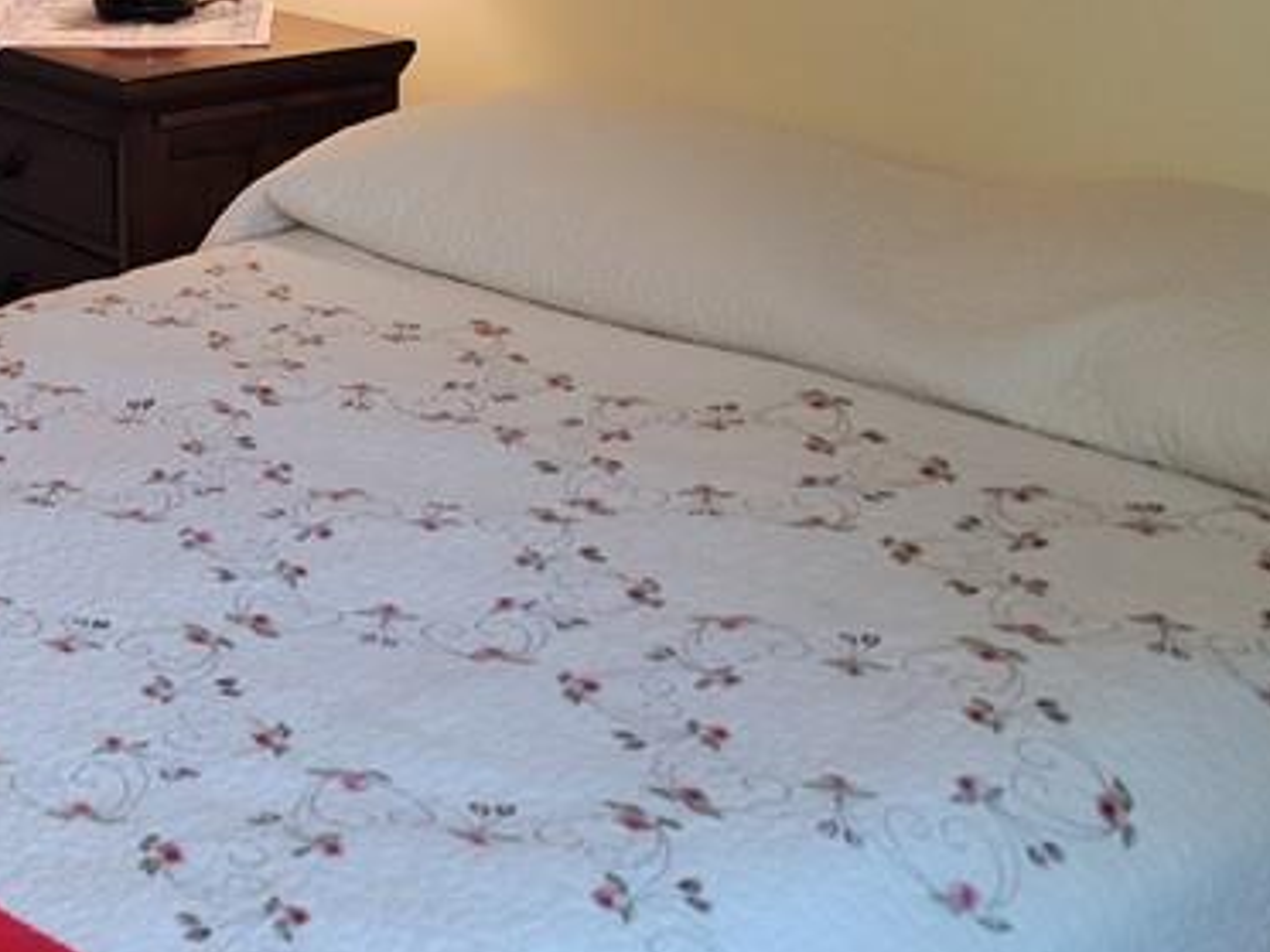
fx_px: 2421
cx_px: 147
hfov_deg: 28.4
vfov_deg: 21.6
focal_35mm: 66
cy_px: 51
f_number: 1.8
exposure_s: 1/60
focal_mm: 6.7
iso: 125
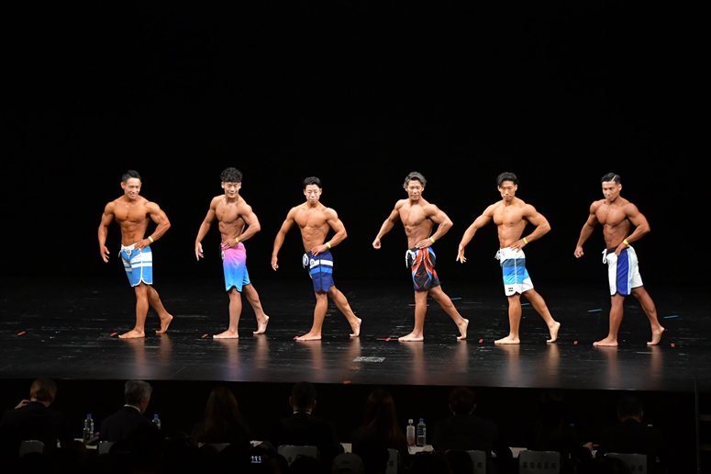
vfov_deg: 11.1
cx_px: 356
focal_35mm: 123
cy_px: 237
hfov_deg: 16.7
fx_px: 2428
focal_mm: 82
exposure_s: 1/400
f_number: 5.6
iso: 3200
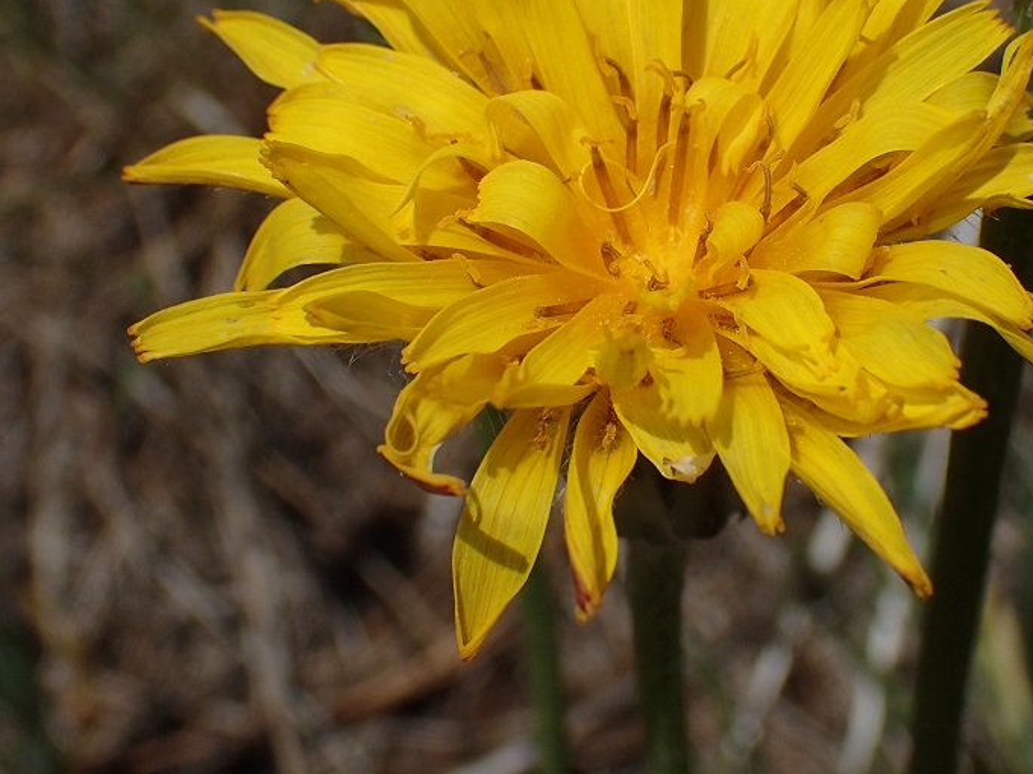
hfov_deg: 27.0
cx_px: 599
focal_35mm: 72
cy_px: 234
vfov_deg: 20.3
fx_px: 2147
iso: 100
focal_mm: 8.99
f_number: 13
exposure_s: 1/250
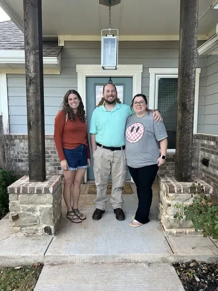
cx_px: 109
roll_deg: +0.3
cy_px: 146
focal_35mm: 26
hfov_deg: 53.1
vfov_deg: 67.3
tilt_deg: -6.7
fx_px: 218
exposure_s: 1/212
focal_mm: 5.7
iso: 40
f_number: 1.5
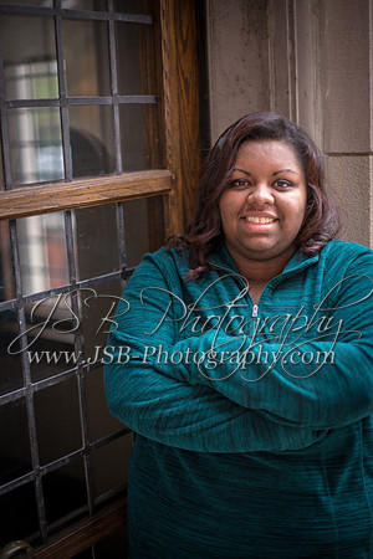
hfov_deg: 27.0
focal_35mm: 50
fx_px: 777
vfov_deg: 39.6
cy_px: 280
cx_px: 186
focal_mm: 50
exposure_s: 1/60
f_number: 1.4
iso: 800
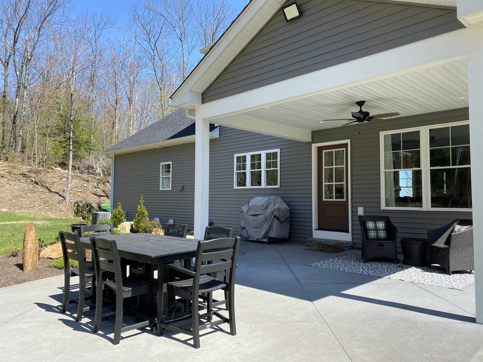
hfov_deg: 67.3
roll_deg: -0.7
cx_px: 242
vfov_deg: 53.1
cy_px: 181
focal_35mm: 26
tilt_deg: +3.7
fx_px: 363
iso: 32
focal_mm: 4.25
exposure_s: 1/1258
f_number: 1.8
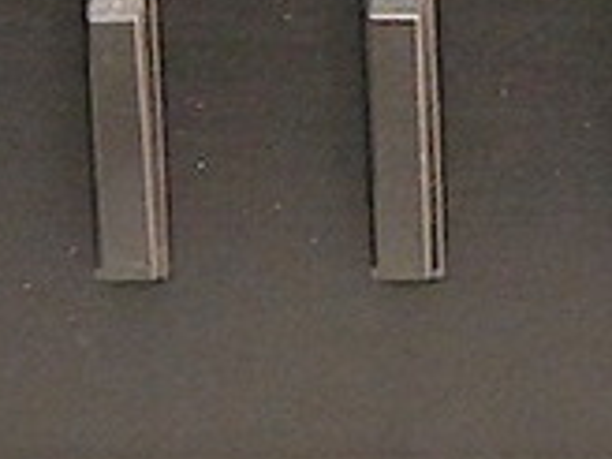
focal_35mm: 789
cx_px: 1754
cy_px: -239
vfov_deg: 1.9
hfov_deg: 2.5
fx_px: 13949
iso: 400
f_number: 5.3
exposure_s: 1/10
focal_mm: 24.2
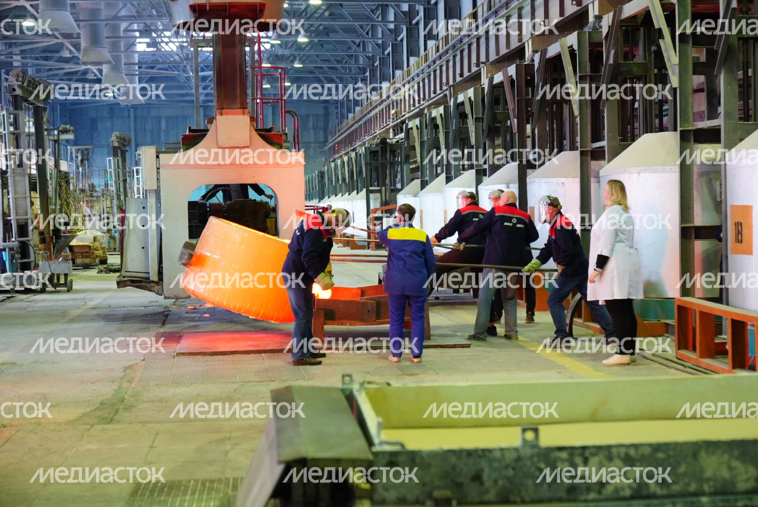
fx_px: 1201
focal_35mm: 57
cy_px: 254
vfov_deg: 23.8
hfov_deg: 35.0
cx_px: 379
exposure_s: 1/125
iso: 3200
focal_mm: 57
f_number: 3.2
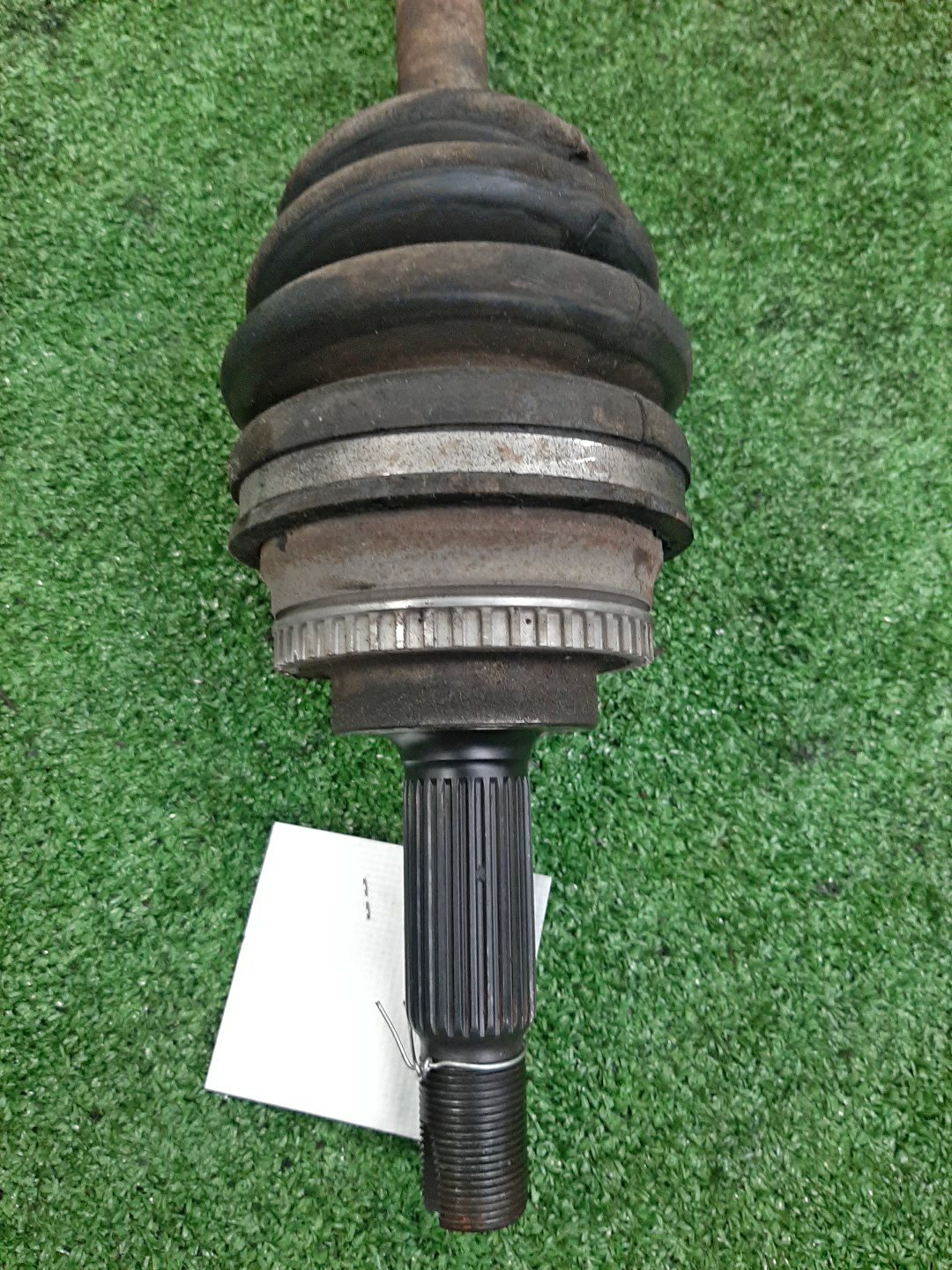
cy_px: 635
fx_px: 953
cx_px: 476
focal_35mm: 26
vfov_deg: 67.3
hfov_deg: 53.1
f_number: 1.7
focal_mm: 3.93
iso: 199
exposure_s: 1/33
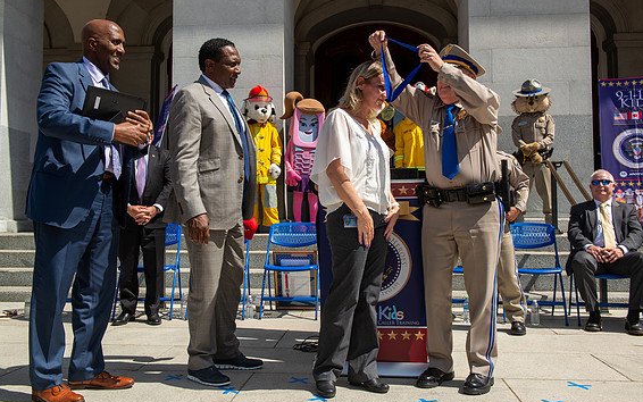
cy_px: 191
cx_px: 322
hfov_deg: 55.3
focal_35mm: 35
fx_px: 613
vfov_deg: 36.3
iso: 100
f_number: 8
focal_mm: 32
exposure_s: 1/250
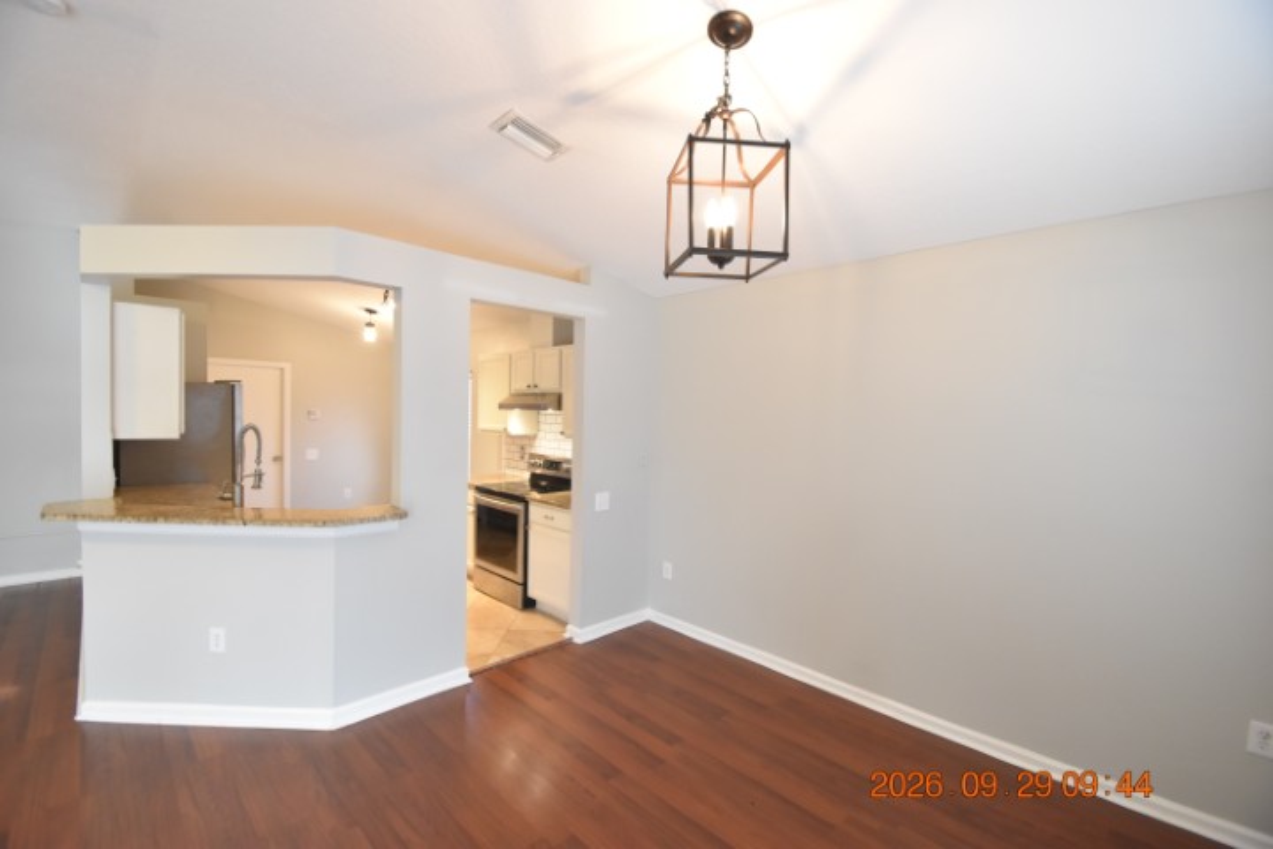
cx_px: 636
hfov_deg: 100.4
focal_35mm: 15
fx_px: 530
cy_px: 424
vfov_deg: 77.3
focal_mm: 10
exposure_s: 1/60
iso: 1600
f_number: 3.5
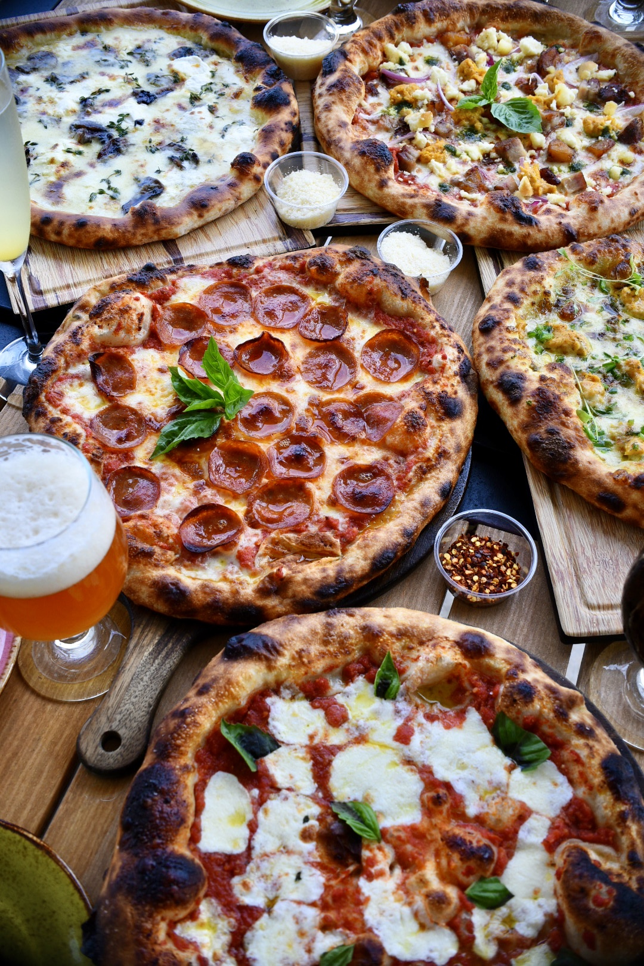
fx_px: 1073
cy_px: 483
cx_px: 322
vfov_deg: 48.5
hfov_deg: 33.4
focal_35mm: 40
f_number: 11
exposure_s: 1/250
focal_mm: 40
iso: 500
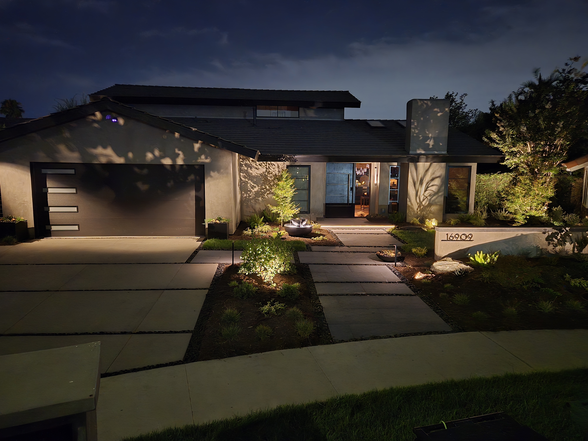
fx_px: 391
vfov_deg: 58.9
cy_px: 220
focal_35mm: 23
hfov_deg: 73.9
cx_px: 294
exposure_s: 1/20
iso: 2000
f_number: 1.8
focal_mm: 5.4
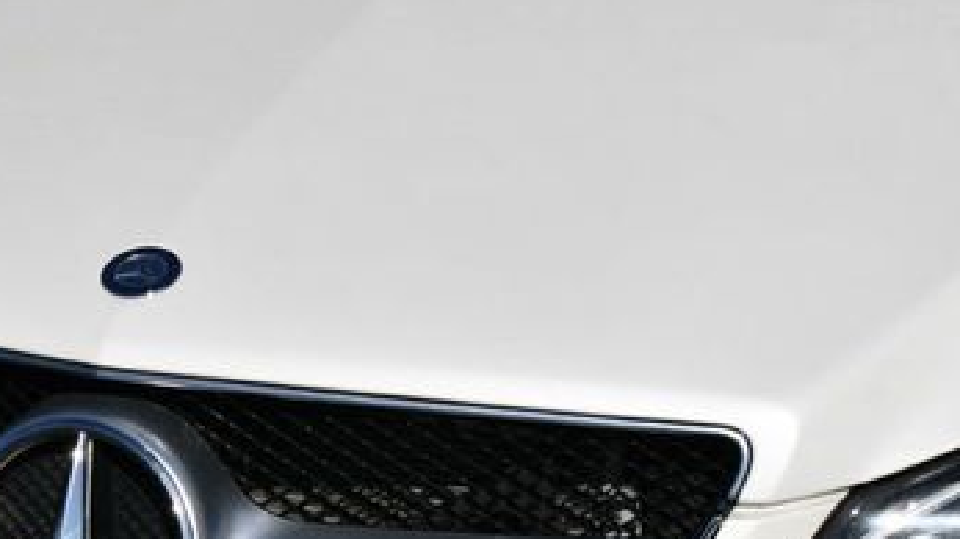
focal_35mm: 147
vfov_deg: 8.2
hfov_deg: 14.5
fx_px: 3741
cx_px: 141
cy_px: 441
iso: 100
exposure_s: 1/500
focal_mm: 38
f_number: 11
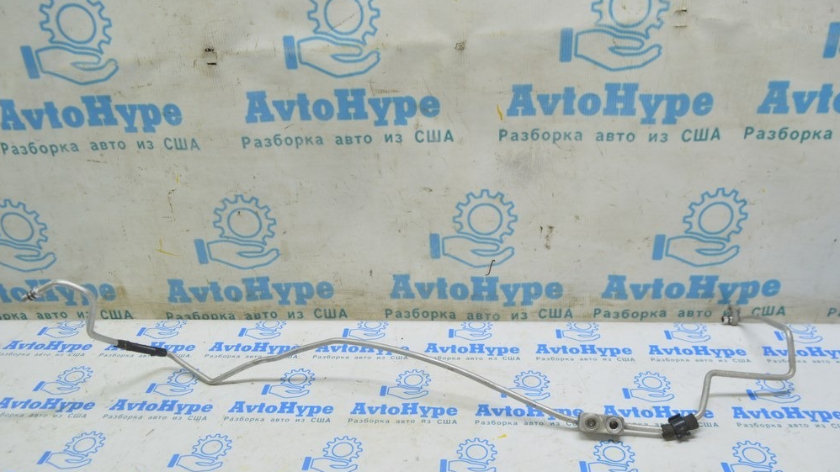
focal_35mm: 29
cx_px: 423
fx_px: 646
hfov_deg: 66.1
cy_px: 254
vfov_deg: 40.1
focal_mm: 18
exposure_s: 1/20
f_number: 5.6
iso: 400
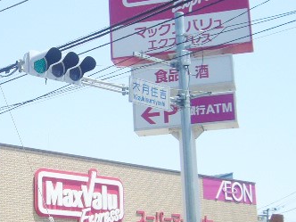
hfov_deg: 23.9
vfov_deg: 18.6
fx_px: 676
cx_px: 18
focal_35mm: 79
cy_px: 157
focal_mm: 4.9
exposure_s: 1/250
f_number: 5.6
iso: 80
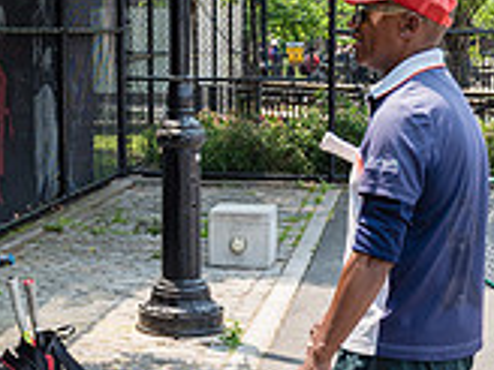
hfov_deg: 17.8
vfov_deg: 13.6
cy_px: 196
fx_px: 1556
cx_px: 49
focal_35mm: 109
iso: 200
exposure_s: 1/400
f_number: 4.5
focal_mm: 24
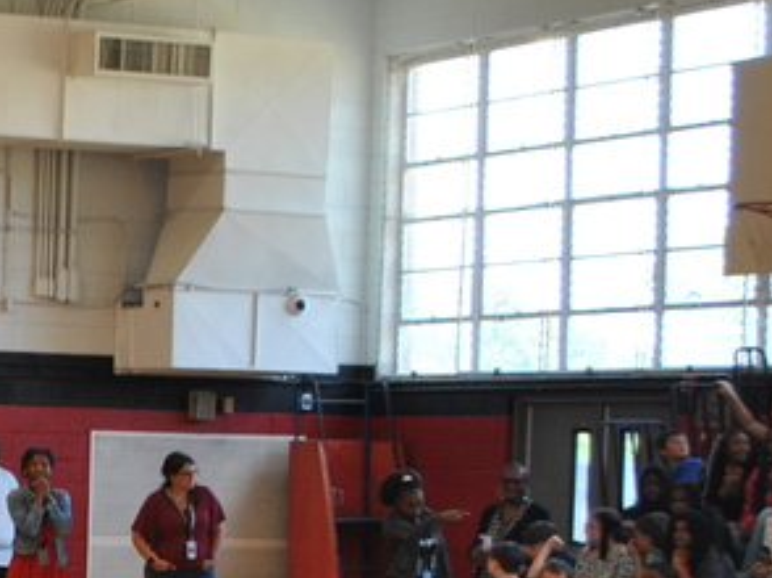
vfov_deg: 10.4
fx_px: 3142
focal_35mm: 141
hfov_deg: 13.1
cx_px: -433
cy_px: 598
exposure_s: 1/60
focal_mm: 28
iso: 200
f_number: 4.5
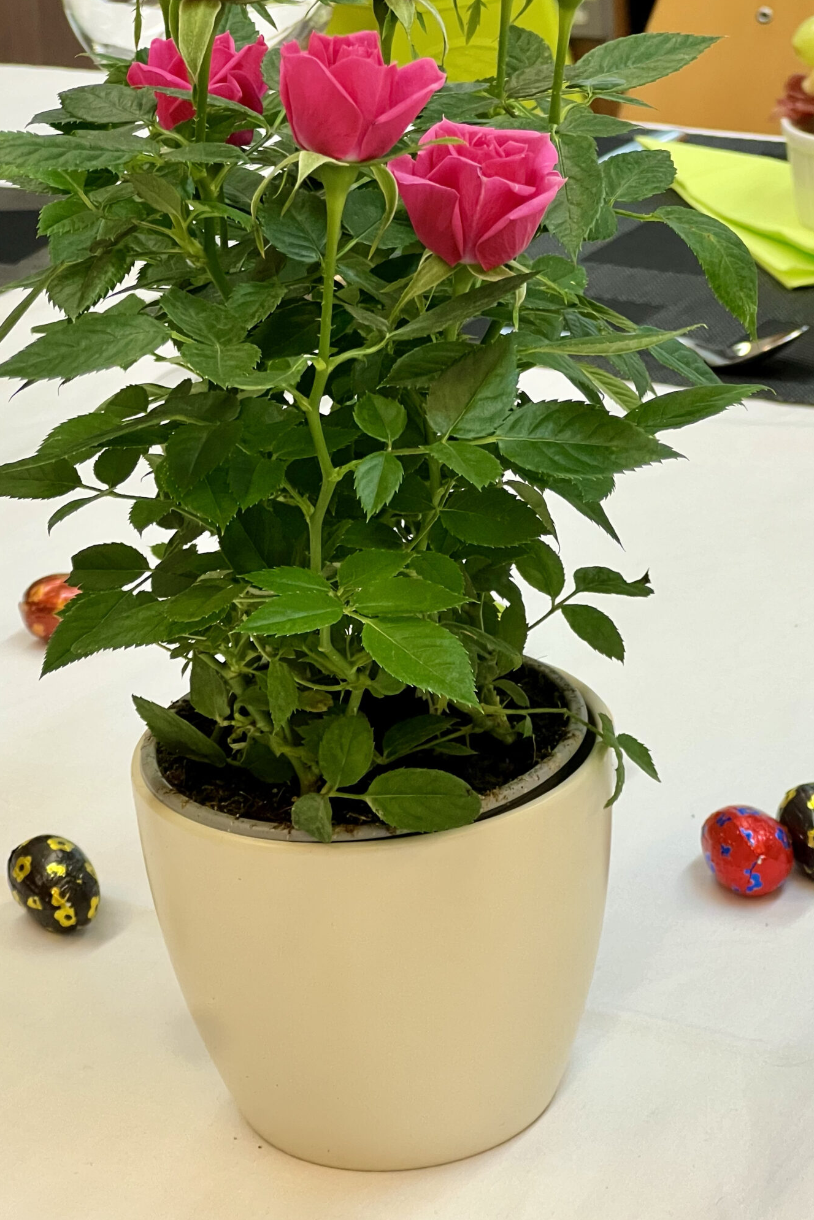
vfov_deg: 19.8
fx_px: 3493
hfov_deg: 13.3
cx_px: 401
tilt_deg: -19.4
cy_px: 462
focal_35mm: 103
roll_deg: +5.2
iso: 160
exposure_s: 1/100
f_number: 2.8
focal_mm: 9
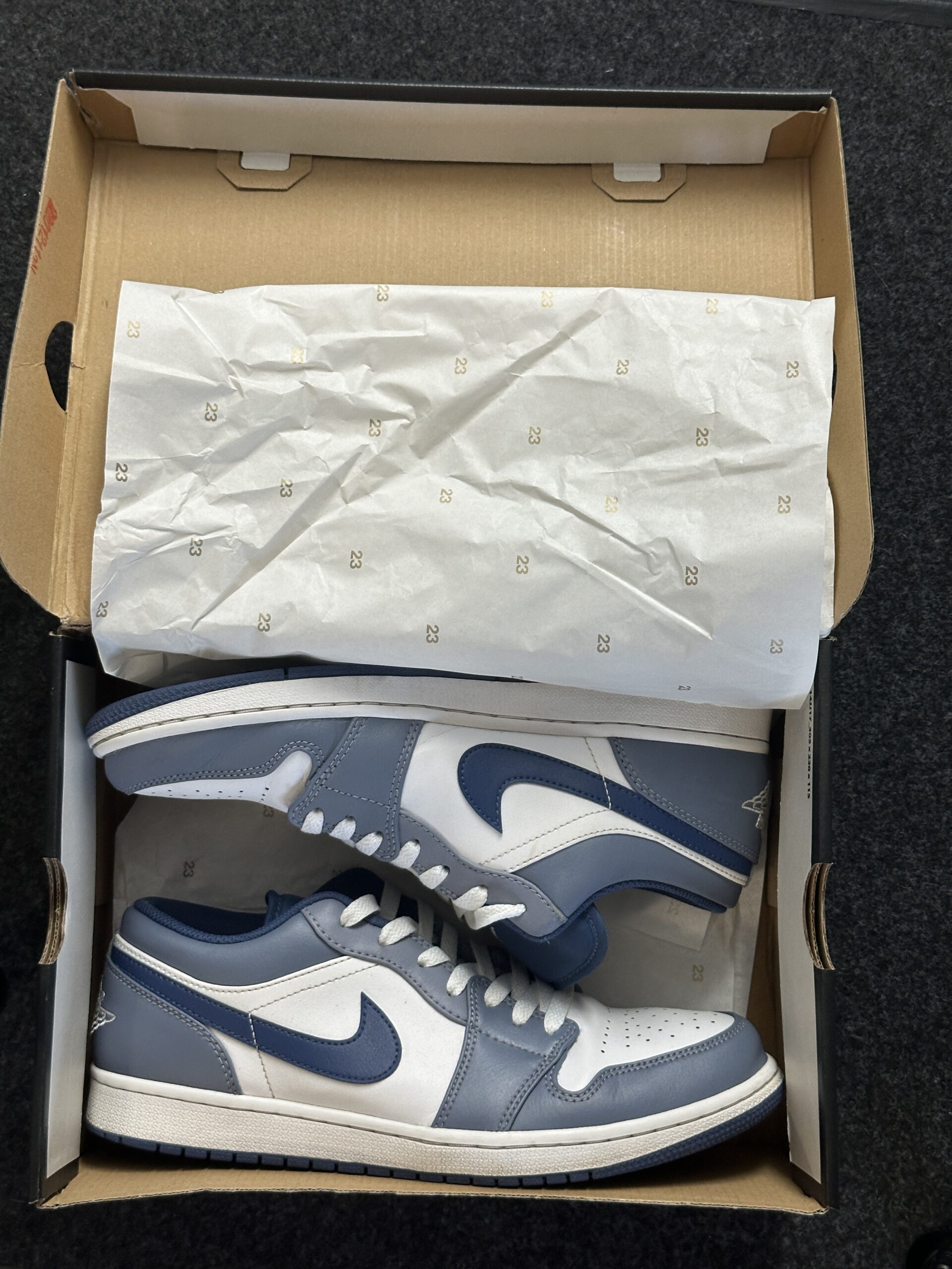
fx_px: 1760
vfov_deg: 39.7
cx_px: 476
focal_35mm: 48
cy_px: 634
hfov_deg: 30.3
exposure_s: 1/50
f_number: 1.78
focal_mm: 6.86
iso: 125
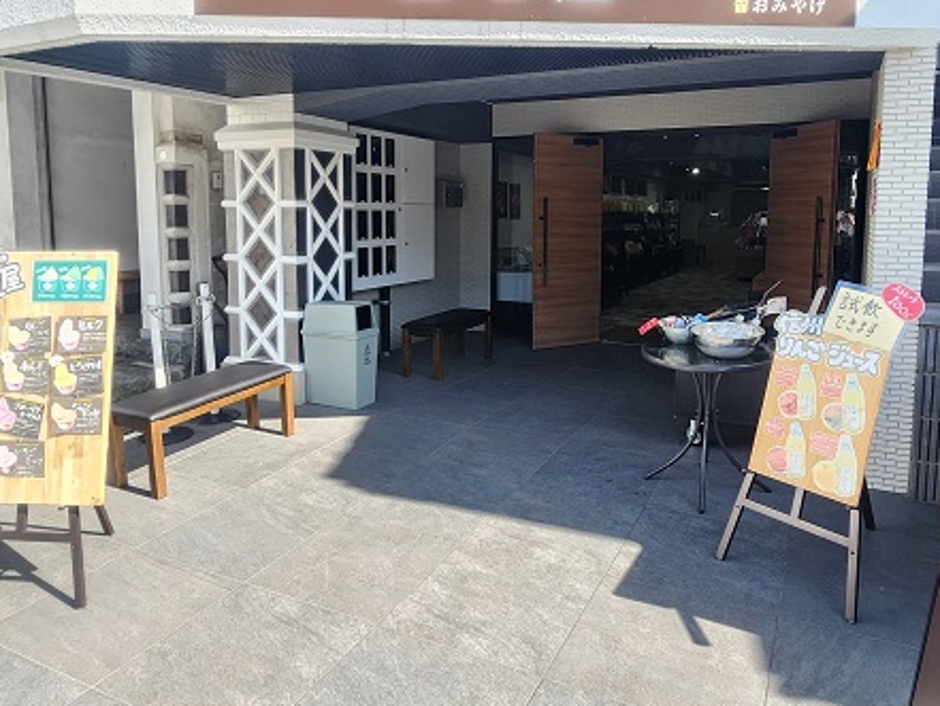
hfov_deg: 71.5
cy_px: 278
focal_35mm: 24
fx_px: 652
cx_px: 496
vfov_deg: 56.4
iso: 50
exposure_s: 1/251
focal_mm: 2.2
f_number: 2.2
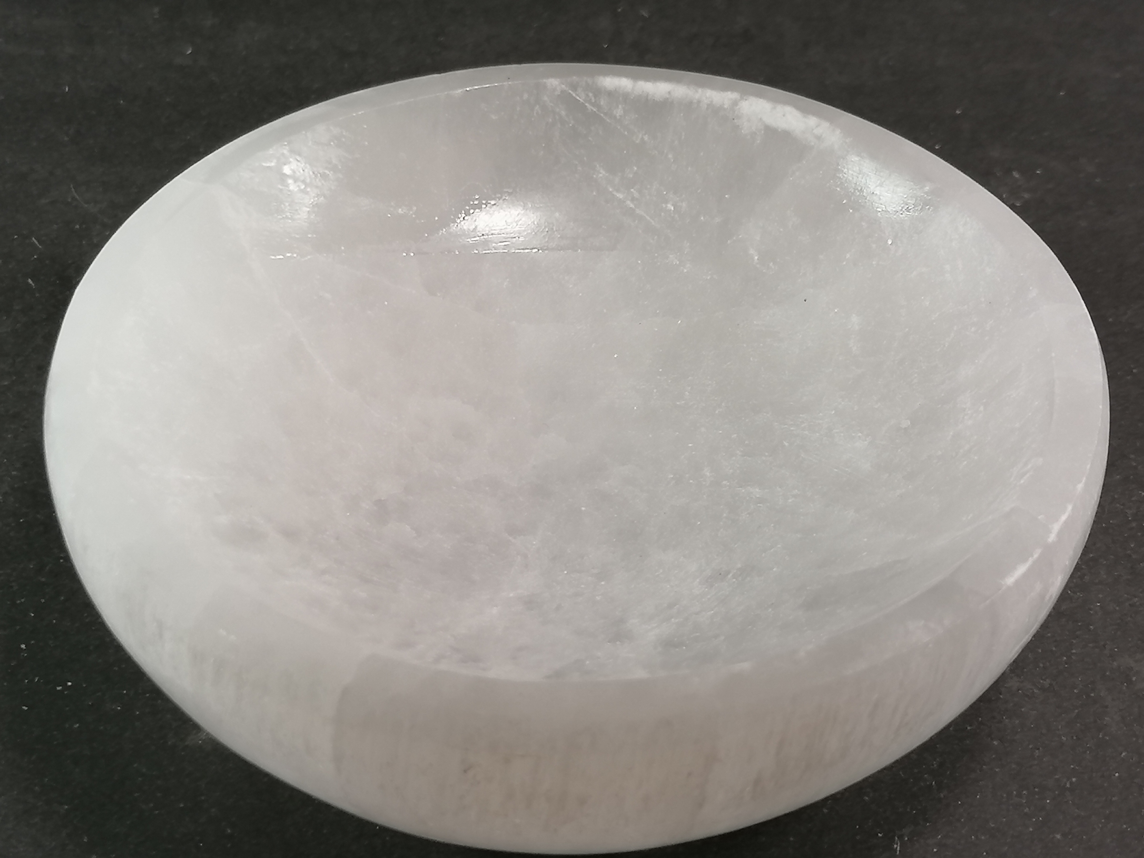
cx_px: 572
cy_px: 429
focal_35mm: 68
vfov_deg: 21.6
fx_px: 2247
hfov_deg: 28.6
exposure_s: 1/120
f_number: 1.8
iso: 64
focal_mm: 4.75
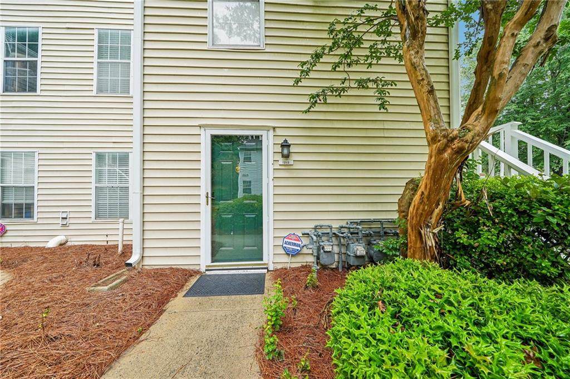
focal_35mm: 12
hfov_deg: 112.7
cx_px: 285
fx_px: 190
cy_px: 190
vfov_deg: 89.9
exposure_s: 1/30
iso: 125
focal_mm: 12
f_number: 8
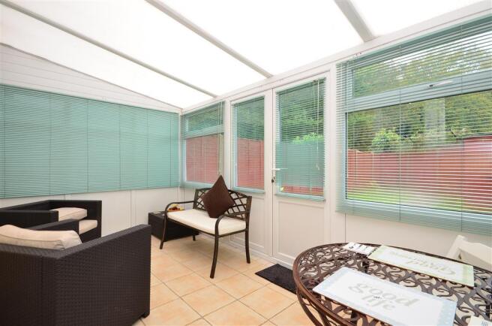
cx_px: 246
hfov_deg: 92.6
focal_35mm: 17
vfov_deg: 69.4
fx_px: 235
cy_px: 163
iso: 400
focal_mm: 11.5
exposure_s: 1/10
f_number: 13
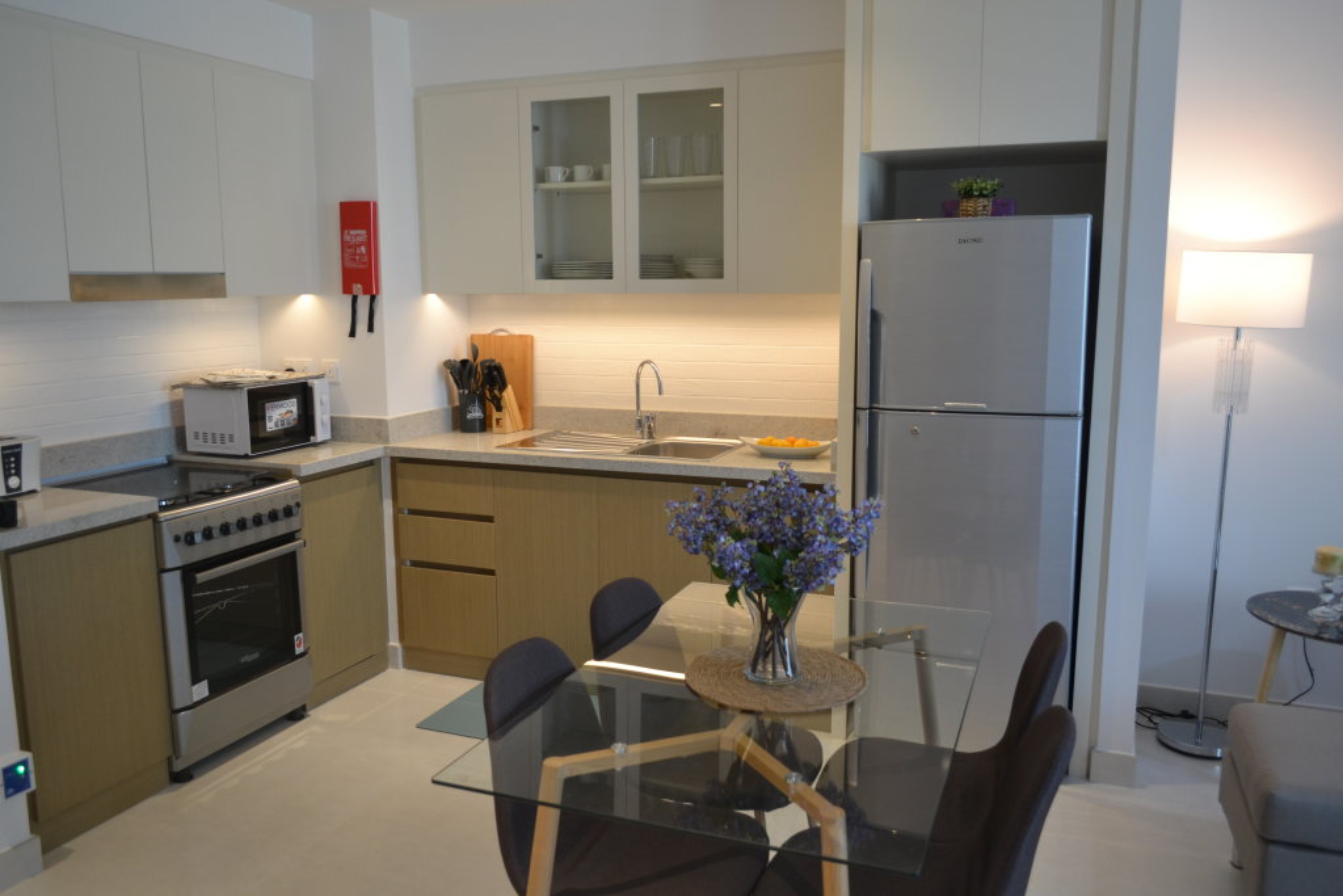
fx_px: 1007
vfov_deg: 47.9
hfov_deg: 67.4
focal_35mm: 27
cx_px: 672
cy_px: 448
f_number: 3.5
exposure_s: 1/50
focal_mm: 18
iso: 400
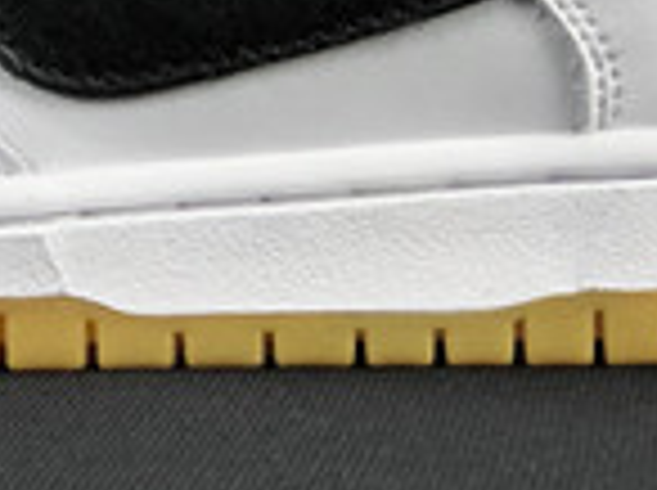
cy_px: -317
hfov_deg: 8.4
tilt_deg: -3.7
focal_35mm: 235
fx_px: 4453
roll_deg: +0.4
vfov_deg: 6.2
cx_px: -27
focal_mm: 6.6
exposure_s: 1/30
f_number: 2.8
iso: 25
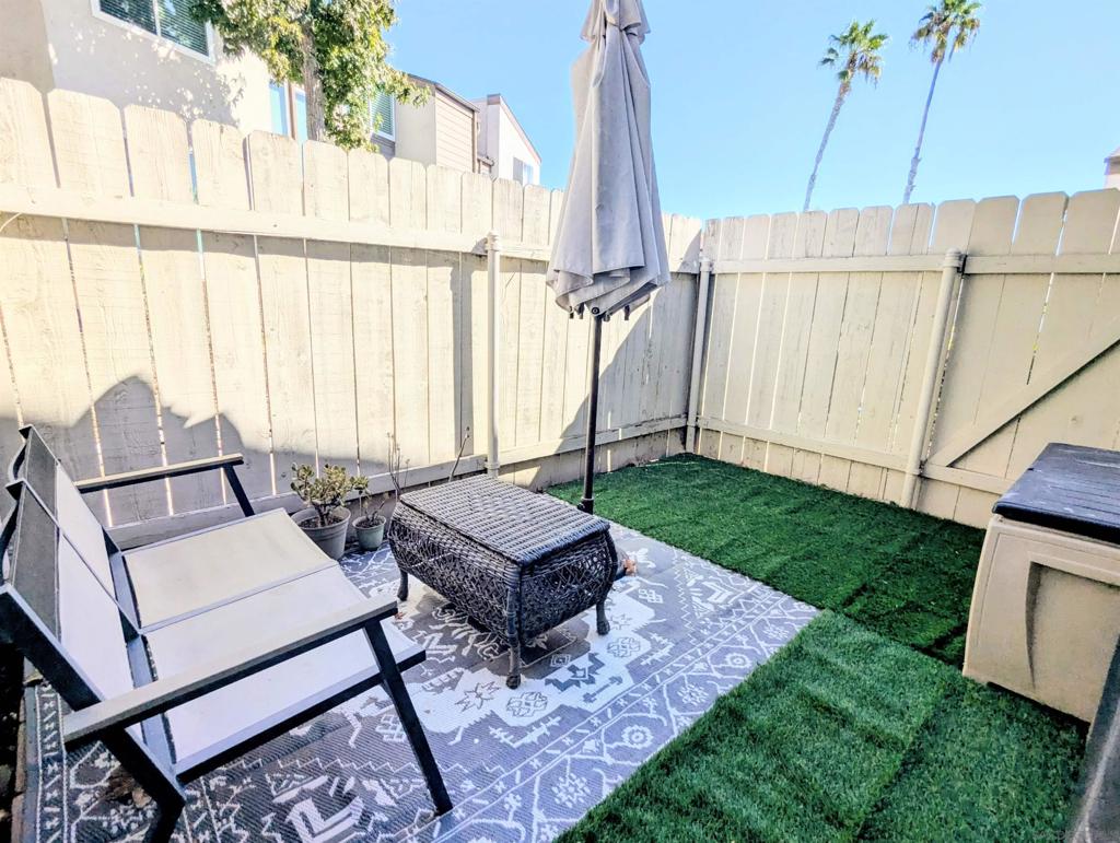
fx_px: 518
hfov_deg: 94.4
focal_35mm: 16
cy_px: 422
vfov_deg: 78.2
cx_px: 560
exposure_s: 1/1094
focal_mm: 2.35
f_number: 2.2
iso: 50
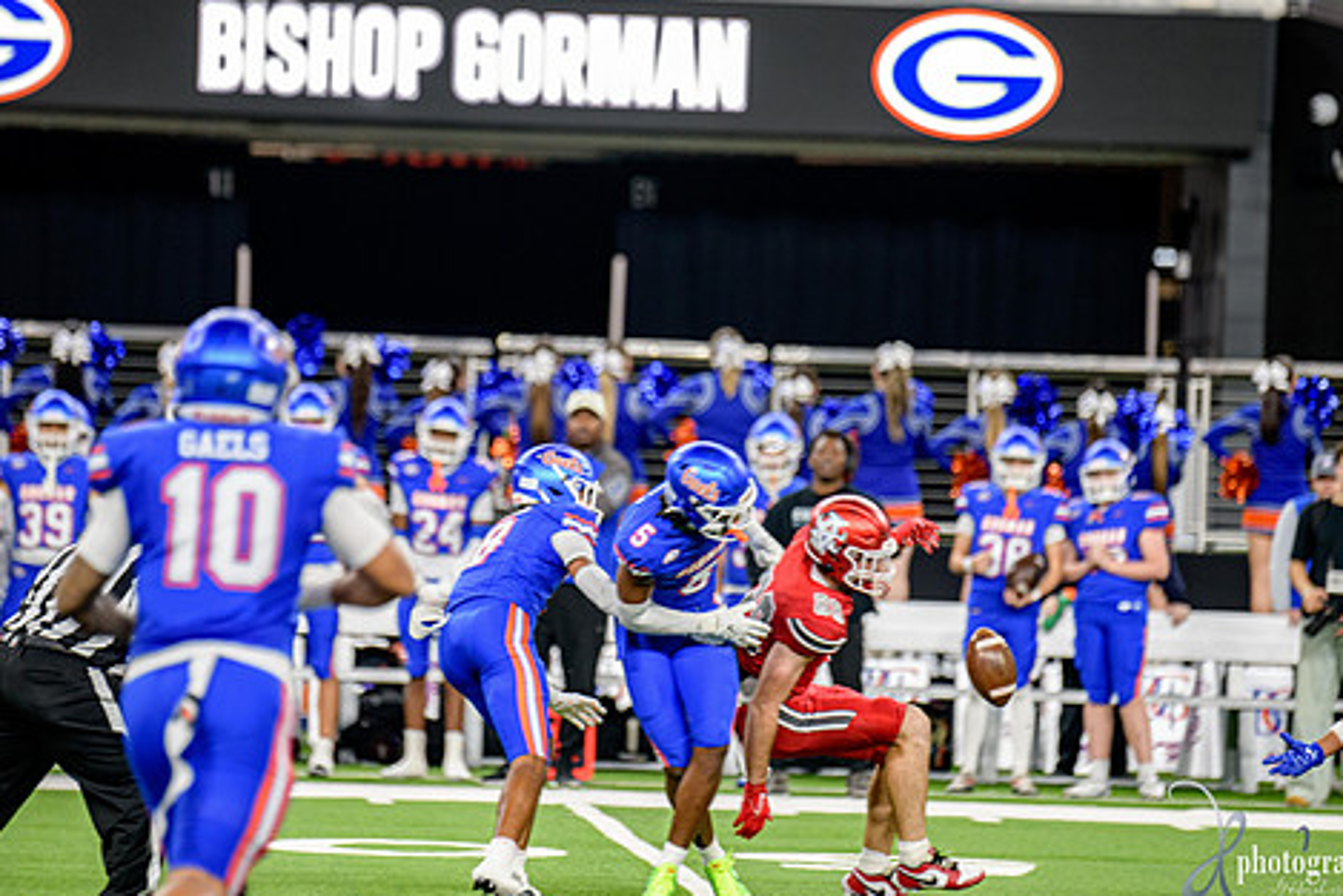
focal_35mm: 309
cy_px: 437
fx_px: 11530
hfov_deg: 6.7
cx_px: 644
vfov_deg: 4.5
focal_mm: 250
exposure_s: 1/400
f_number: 2.8
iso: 1000
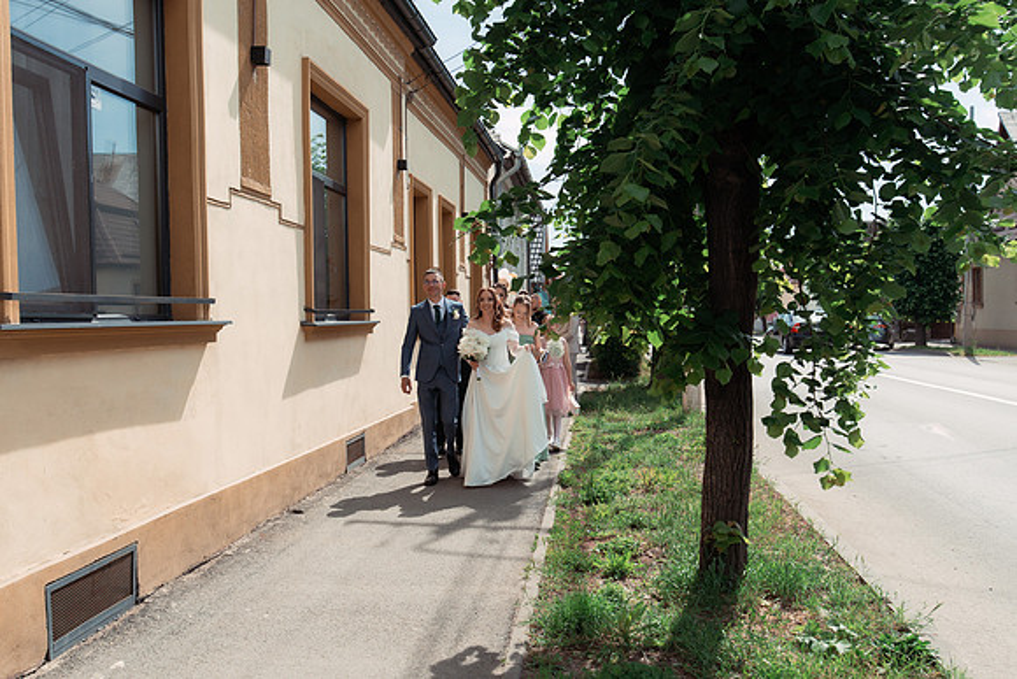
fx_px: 903
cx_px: 475
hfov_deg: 58.7
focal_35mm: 32
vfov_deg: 41.2
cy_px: 354
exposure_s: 1/1250
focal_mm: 30
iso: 320
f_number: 5.6
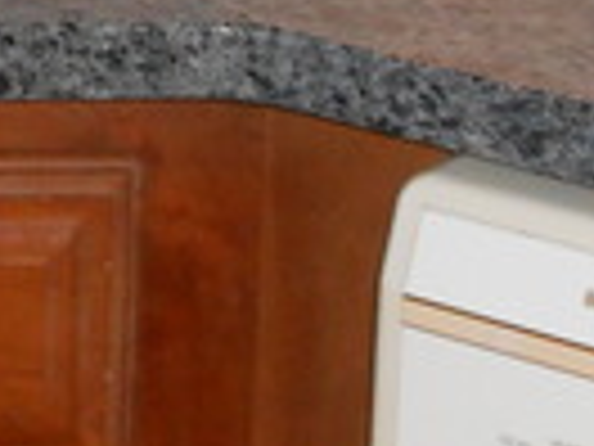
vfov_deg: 6.2
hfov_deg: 7.9
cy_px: -279
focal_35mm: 238
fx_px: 4084
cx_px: -698
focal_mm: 8.8
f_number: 4.8
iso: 400
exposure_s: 1/60
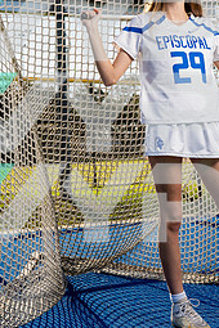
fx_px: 611
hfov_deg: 20.3
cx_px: 130
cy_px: 113
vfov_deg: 29.9
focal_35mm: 67
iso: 100
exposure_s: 1/640
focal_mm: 38
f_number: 4
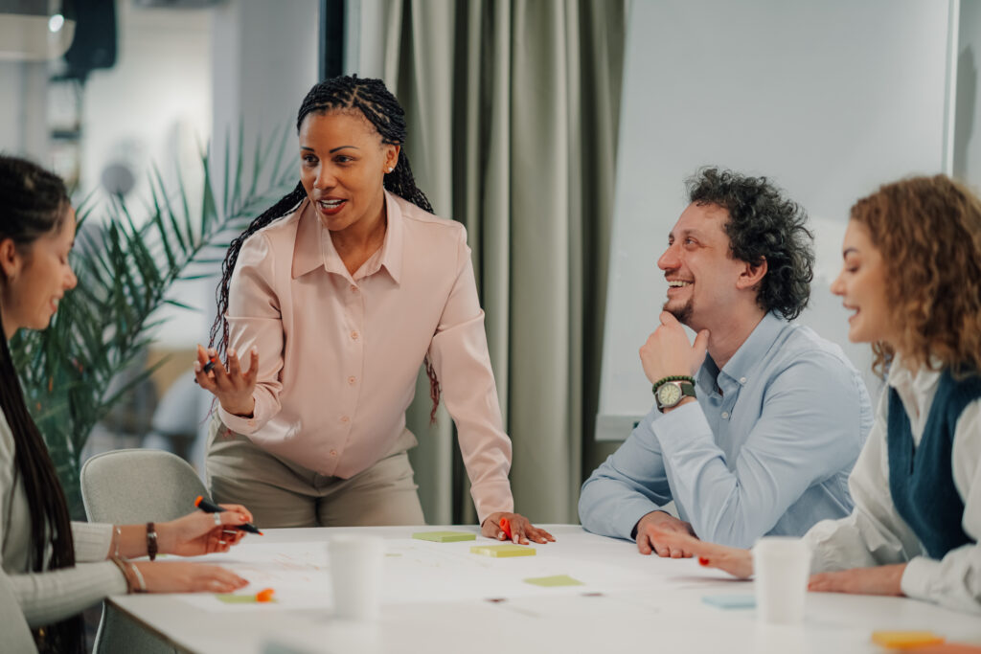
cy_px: 327
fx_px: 2316
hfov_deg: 23.9
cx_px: 490
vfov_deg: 16.1
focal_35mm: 85
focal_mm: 85
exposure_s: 1/320
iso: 400
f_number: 1.8
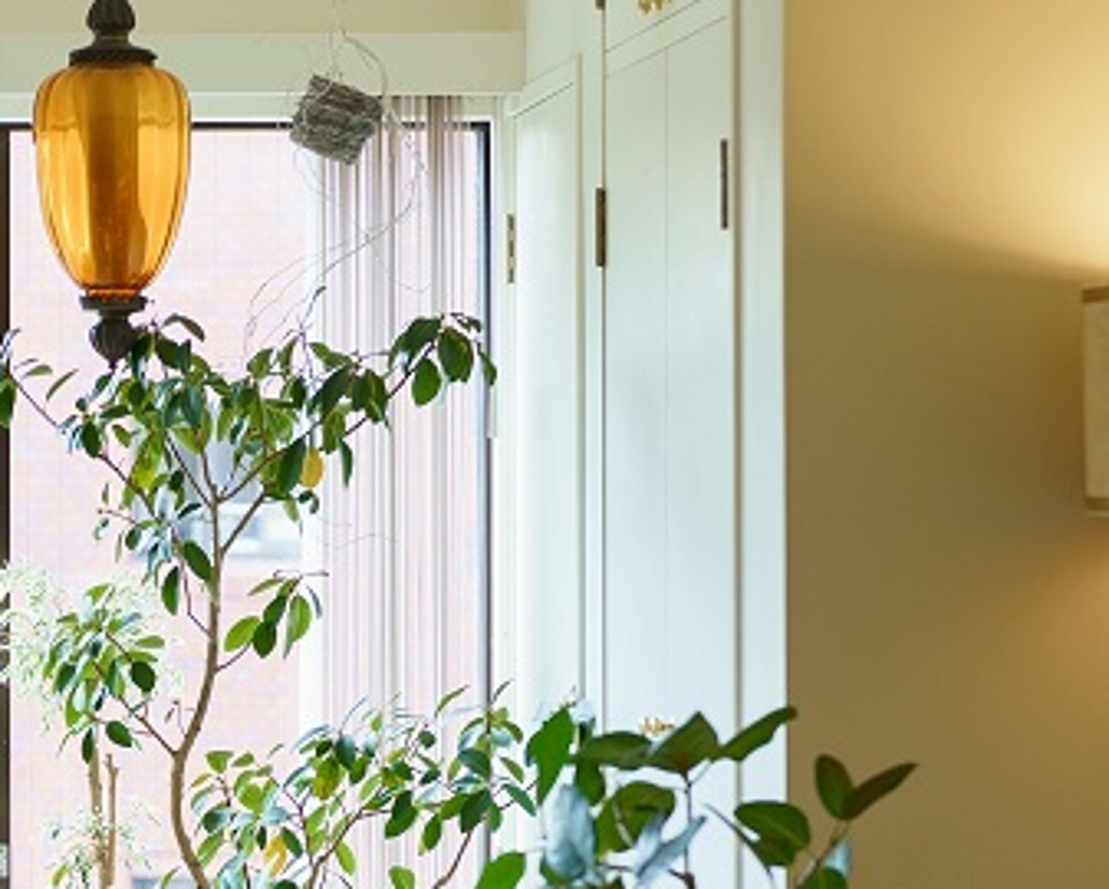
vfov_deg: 11.0
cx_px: -161
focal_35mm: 139
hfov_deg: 13.5
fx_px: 4565
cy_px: 833
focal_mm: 50
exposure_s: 1/500
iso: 200
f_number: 2
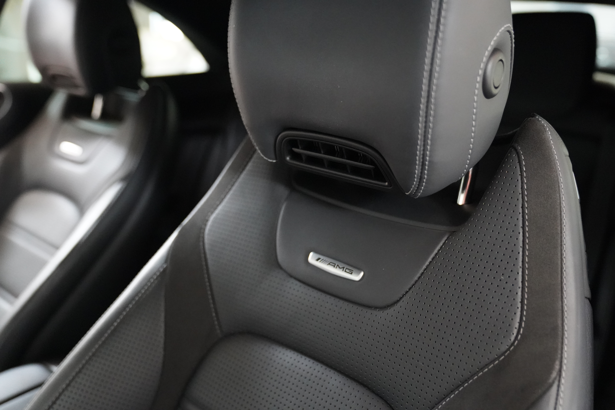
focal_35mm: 32
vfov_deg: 41.1
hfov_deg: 58.7
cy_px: 205
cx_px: 308
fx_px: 547
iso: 12800
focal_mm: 32
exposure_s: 1/30
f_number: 2.8
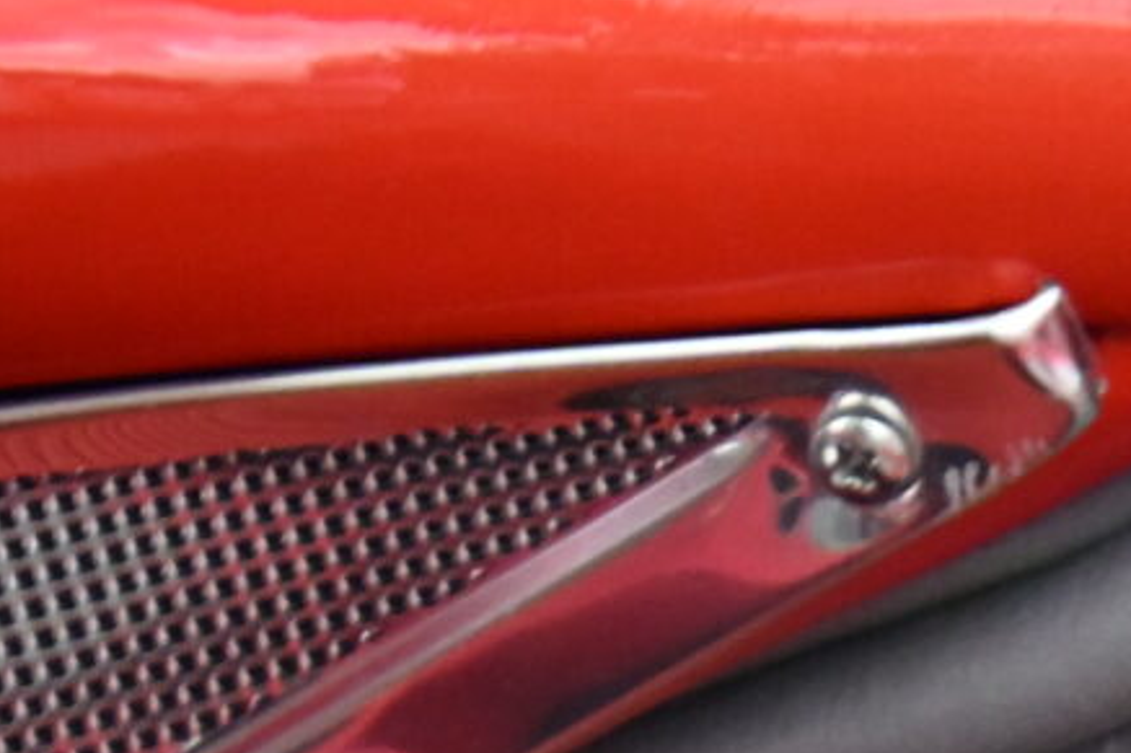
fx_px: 19313
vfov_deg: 2.2
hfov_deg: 3.3
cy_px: 2022
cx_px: 1731
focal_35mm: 615
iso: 1600
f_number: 4.8
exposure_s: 1/125
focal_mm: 70
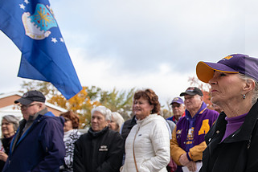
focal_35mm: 47
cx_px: 221
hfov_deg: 39.5
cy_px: 112
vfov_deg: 28.5
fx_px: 337
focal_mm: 26
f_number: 3.5
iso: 160
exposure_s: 1/320
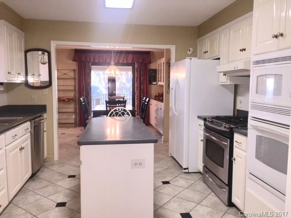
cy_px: 109
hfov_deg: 61.7
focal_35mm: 29
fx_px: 244
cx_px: 146
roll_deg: -1.2
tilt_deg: -6.7
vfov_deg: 48.2
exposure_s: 1/30
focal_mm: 4.15
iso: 64
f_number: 2.2
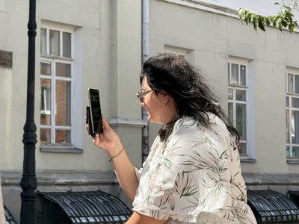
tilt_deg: +5.1
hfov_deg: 16.4
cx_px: 150
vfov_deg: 12.3
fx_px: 1037
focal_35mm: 120
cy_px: 112
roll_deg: -1.1
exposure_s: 1/850
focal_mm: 15.66
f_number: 2.8
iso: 64
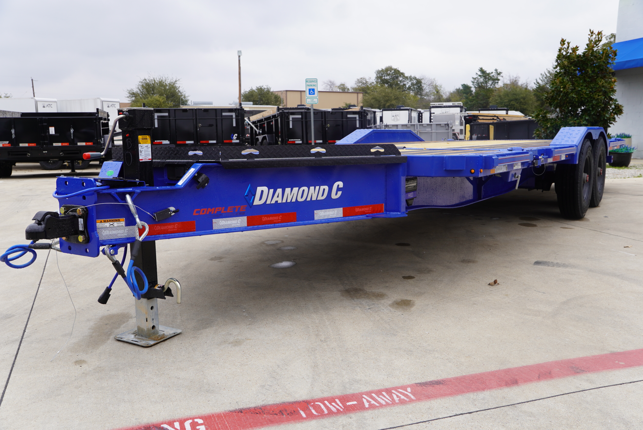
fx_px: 617
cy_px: 215
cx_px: 322
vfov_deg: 38.4
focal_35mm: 34
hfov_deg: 55.1
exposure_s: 1/160
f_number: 5
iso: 100
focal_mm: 23
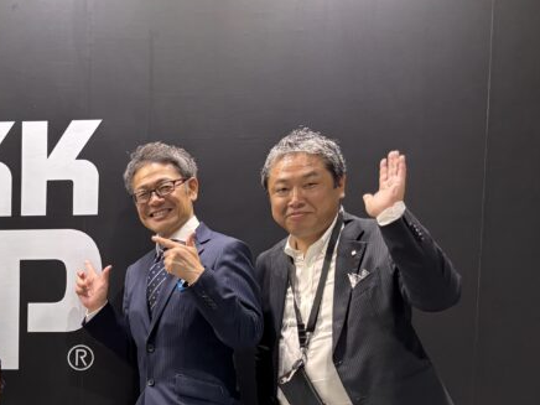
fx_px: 952
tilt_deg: -5.9
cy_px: 367
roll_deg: +0.7
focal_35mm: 61
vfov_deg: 23.4
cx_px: -93
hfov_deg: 28.1
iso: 250
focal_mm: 5.96
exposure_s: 1/60
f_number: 1.6
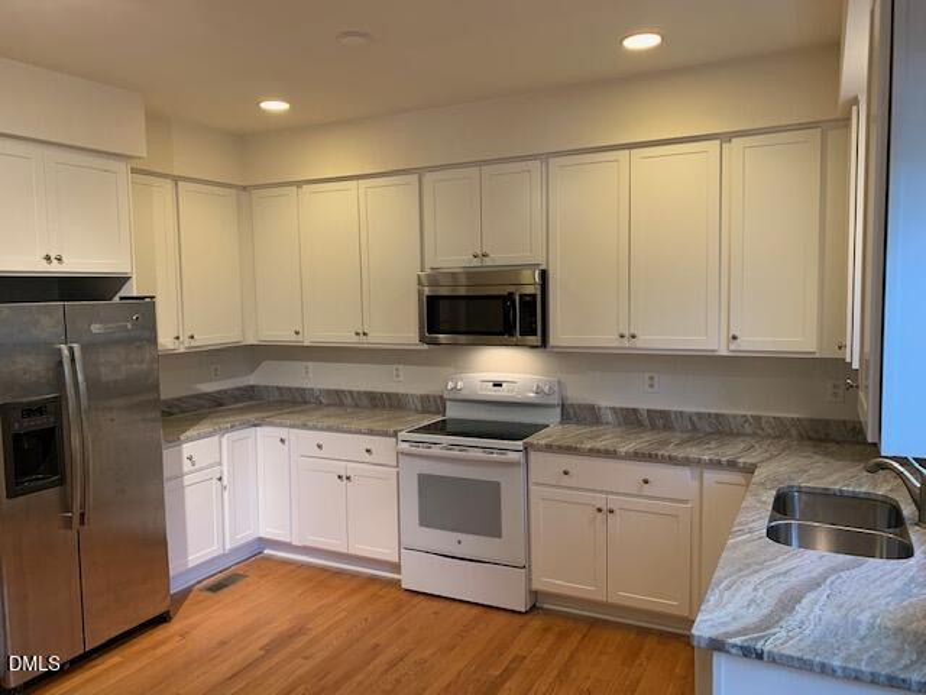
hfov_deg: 67.3
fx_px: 696
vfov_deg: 53.1
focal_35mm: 26
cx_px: 463
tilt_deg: -3.3
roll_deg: +1.0
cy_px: 348
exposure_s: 1/60
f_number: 1.8
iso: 125
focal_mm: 4.25
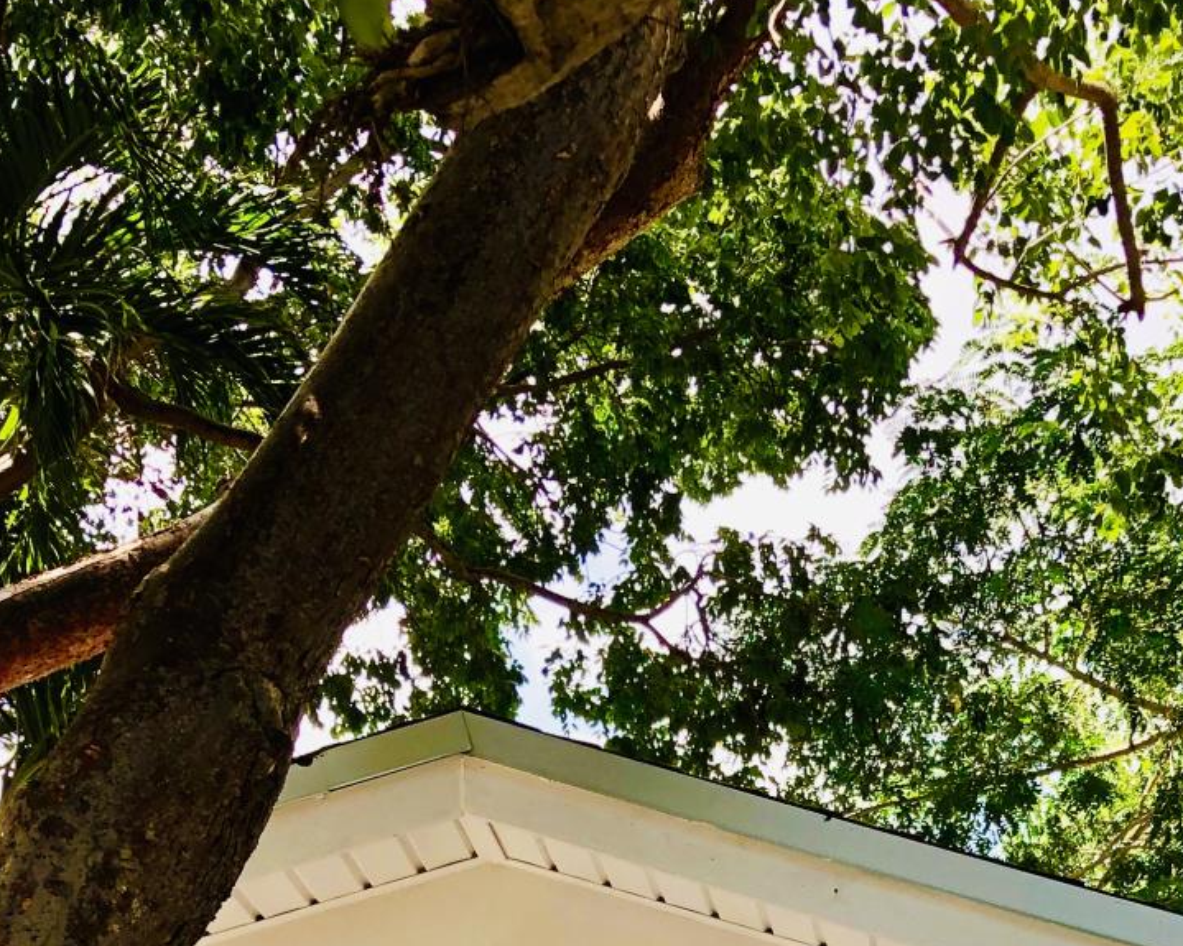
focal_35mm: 76
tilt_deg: +8.1
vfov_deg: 18.0
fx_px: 2661
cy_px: 1412
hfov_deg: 25.0
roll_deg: -1.9
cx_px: 772
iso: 20
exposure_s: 1/243
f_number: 1.8
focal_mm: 4
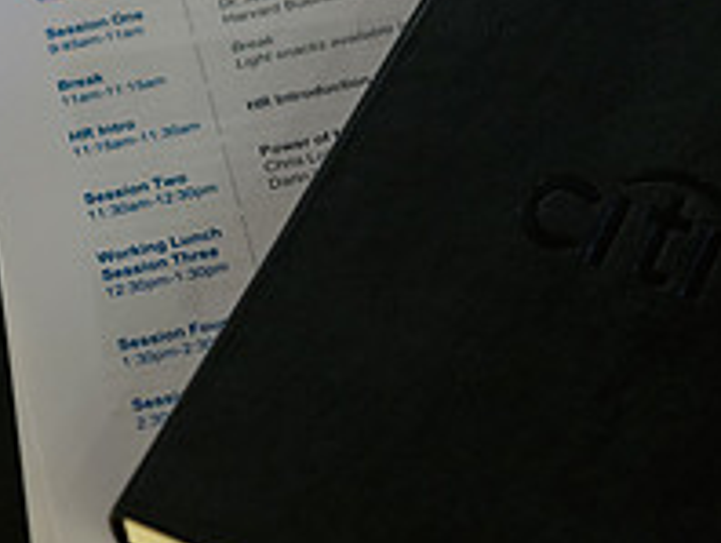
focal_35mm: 135
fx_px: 2815
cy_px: 188
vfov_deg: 11.0
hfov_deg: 14.6
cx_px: 342
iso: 1250
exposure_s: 1/50
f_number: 3.2
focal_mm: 48
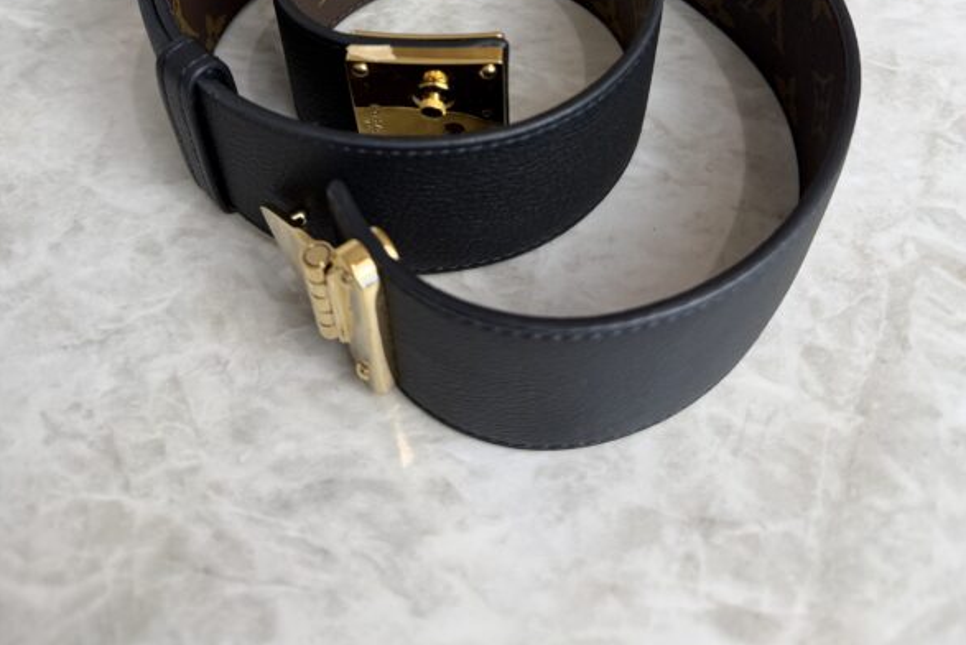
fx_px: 913
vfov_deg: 35.3
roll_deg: +0.5
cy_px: 2
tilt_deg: -44.5
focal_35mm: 34
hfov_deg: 55.8
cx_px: 489
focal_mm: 6.76
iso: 125
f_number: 1.78
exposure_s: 1/120
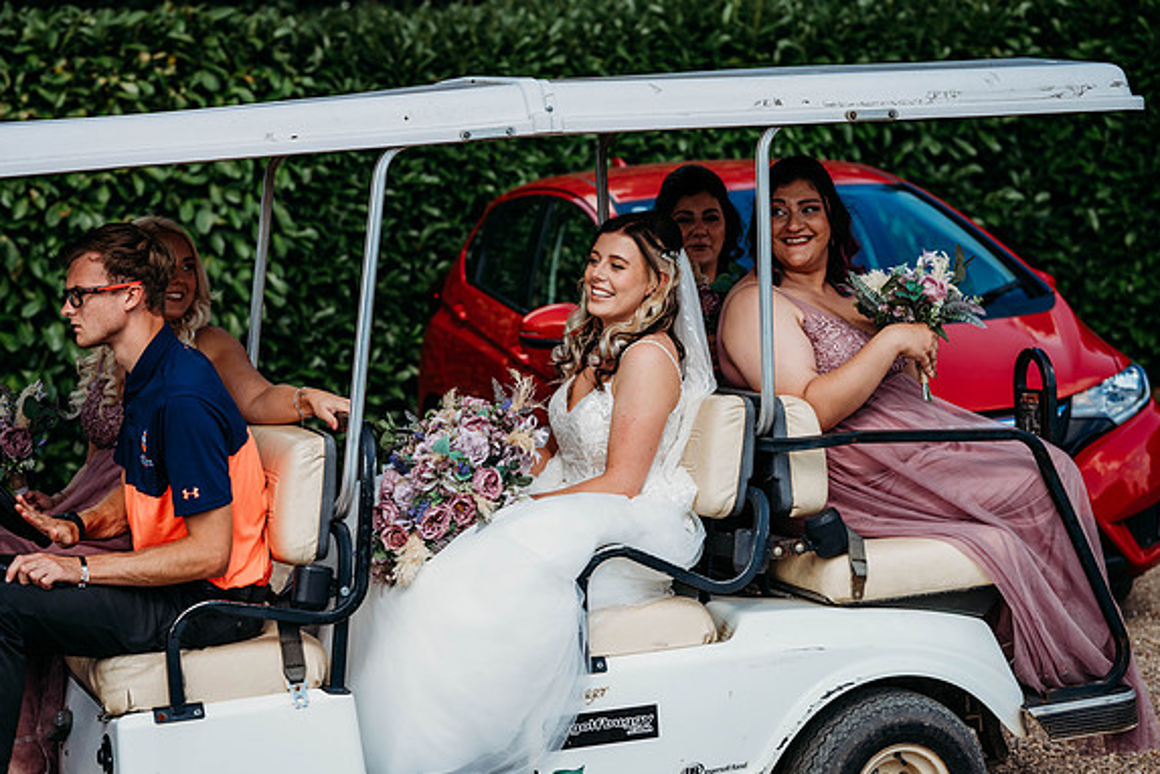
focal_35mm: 86
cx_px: 575
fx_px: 2771
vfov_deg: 15.9
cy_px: 385
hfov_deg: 23.6
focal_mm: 85
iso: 100
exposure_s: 1/1250
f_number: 3.5
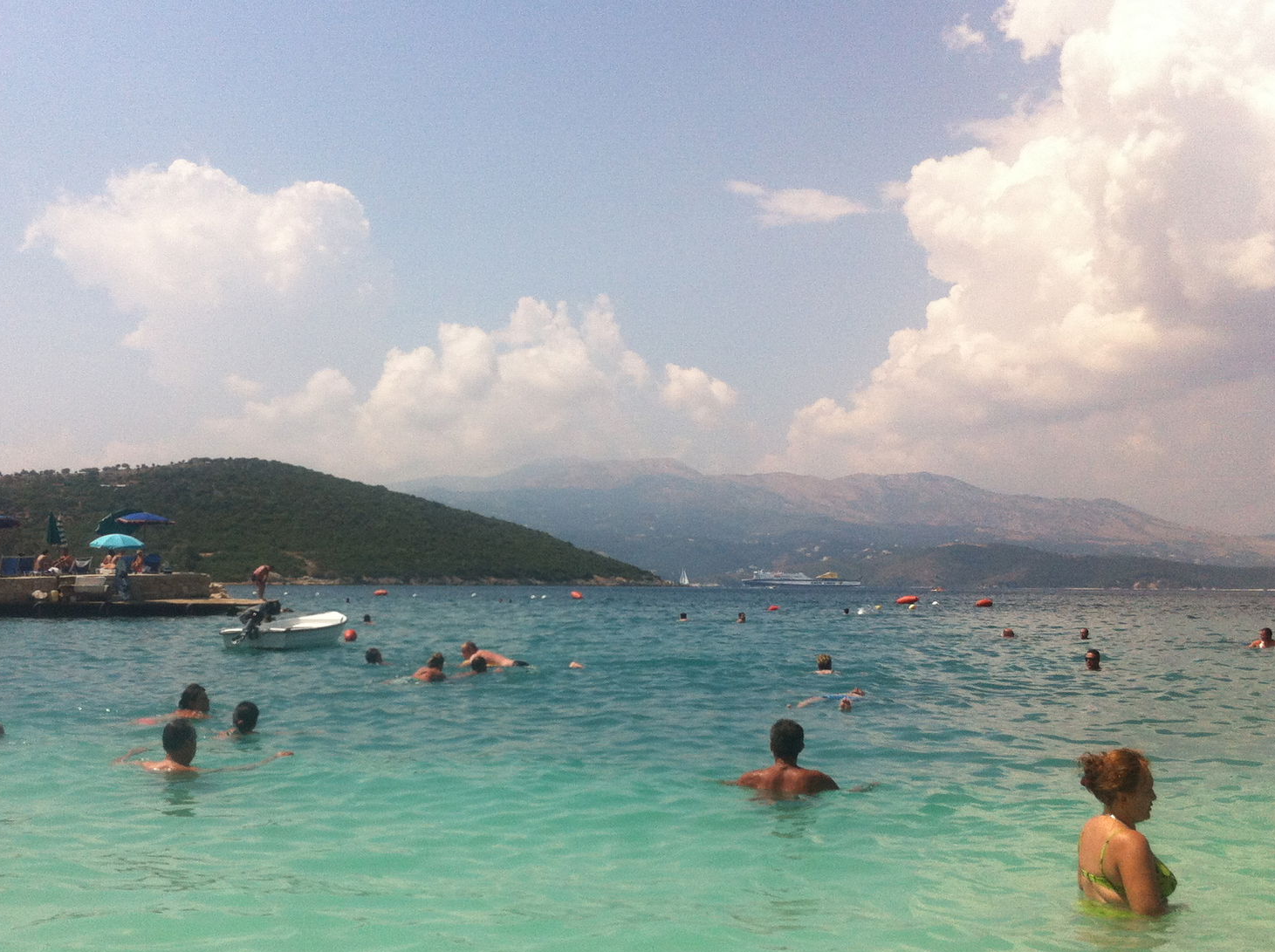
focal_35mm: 46
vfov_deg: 31.3
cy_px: 577
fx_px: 1692
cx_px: 526
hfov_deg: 41.2
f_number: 2.8
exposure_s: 1/2875
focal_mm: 3.85
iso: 100
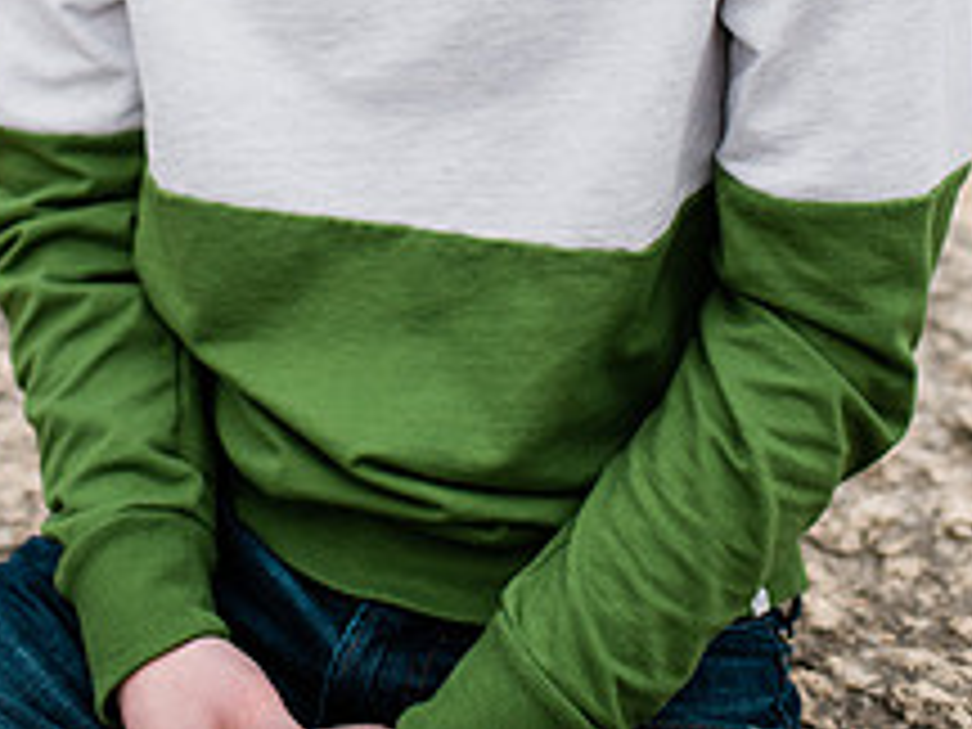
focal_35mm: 70
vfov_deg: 19.1
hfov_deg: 27.7
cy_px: -279
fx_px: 1966
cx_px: 356
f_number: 2.8
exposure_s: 1/500
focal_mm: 35
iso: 250
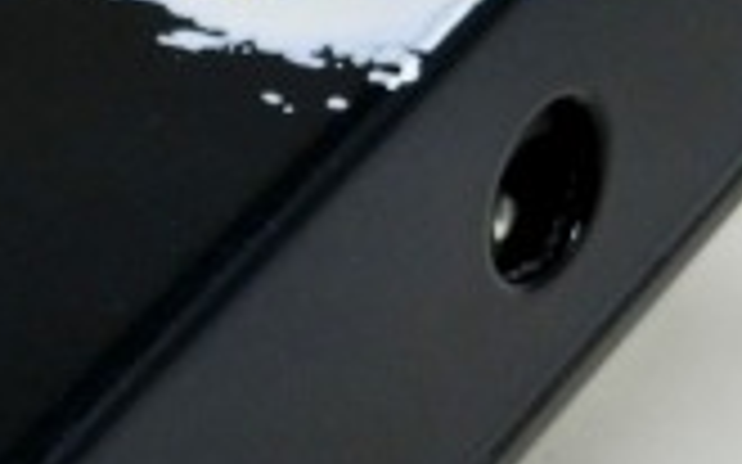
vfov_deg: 6.1
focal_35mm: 214
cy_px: 293
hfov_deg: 9.8
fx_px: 4326
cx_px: 243
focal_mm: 9.3
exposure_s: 1/125
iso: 160
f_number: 4.7
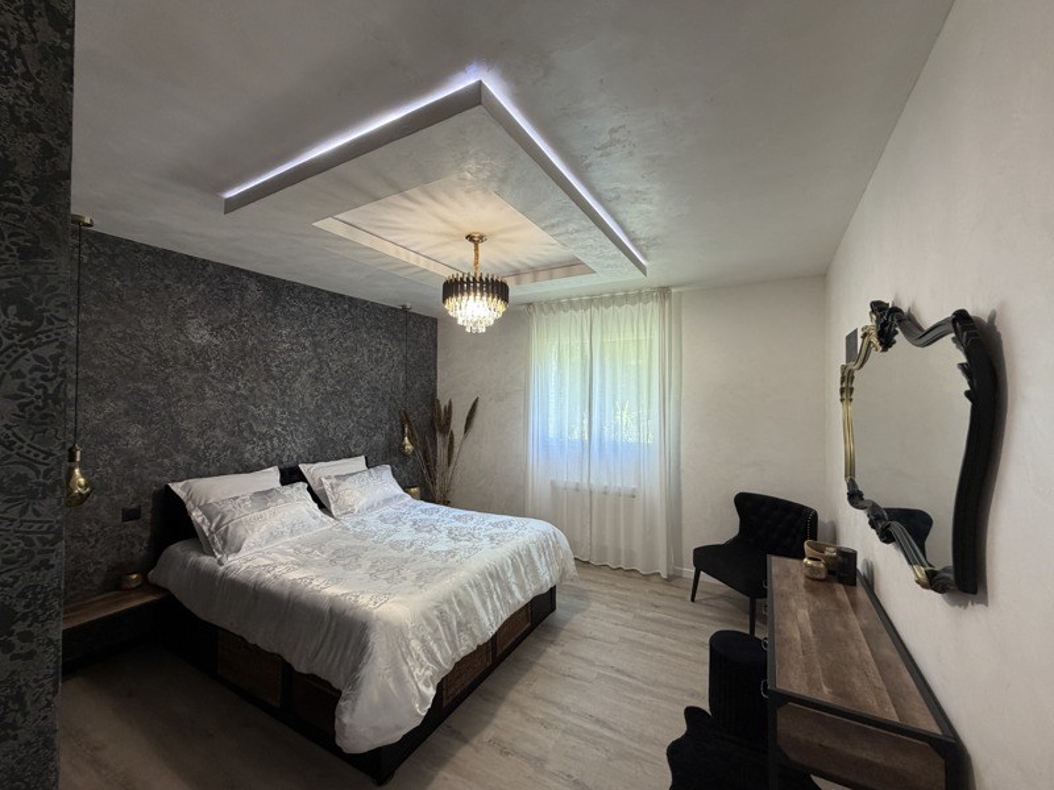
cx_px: 527
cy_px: 395
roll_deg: +0.4
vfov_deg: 85.7
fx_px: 426
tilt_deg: +1.7
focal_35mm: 14
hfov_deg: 102.1
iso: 200
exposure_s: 1/100
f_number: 2.2
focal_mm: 2.22
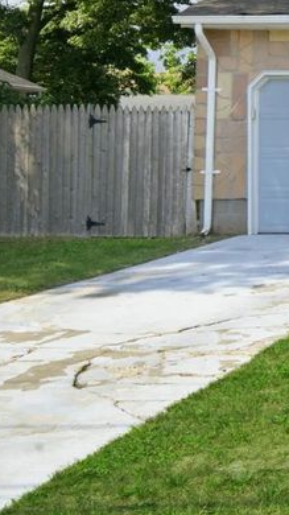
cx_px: 620
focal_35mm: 66
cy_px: 122
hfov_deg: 14.4
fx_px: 900
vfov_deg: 31.3
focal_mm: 24
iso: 320
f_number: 11
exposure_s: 1/250
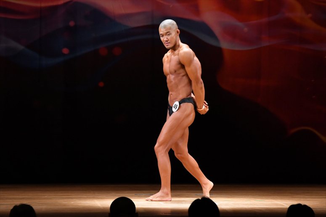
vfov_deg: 5.7
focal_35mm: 240
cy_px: 108
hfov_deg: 8.6
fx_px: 2172
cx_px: 163
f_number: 5.6
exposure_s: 1/400
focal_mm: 160
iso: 4000
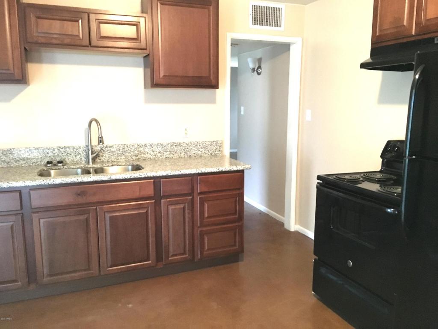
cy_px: 164
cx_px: 219
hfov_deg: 61.7
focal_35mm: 29
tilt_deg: -9.1
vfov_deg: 48.2
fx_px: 367
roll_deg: +0.4
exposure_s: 1/15
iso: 320
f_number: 2.2
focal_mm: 4.15
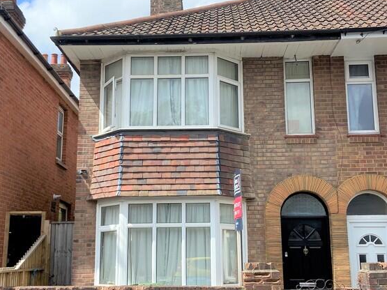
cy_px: 157
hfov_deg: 39.7
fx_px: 537
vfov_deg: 30.2
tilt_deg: +11.8
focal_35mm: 48
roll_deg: +0.3
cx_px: 199
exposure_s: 1/2513
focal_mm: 4.25
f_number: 1.8
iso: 32
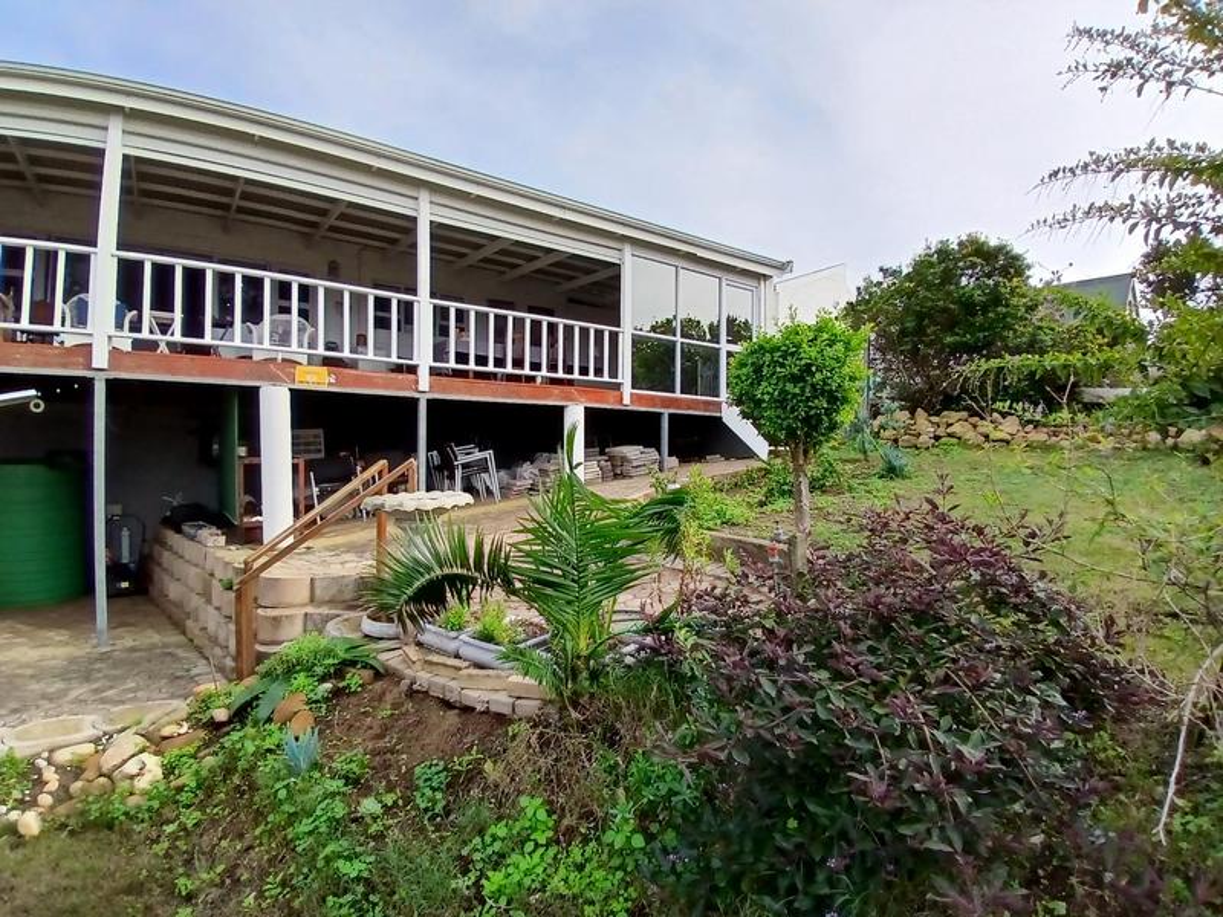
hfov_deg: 91.0
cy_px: 458
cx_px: 612
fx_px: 601
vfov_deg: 74.7
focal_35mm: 17
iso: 50
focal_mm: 1.4
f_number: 2.2
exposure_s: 1/1033
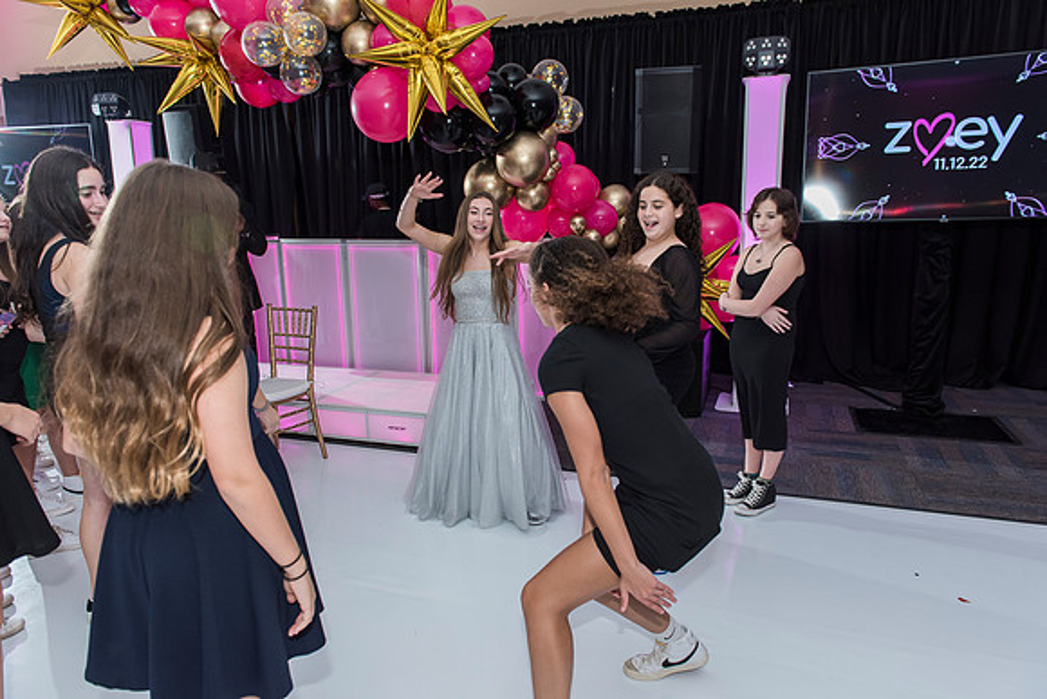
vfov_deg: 53.2
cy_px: 350
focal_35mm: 24
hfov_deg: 73.7
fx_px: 698
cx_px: 524
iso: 1250
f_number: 4
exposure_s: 1/100
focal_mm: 24
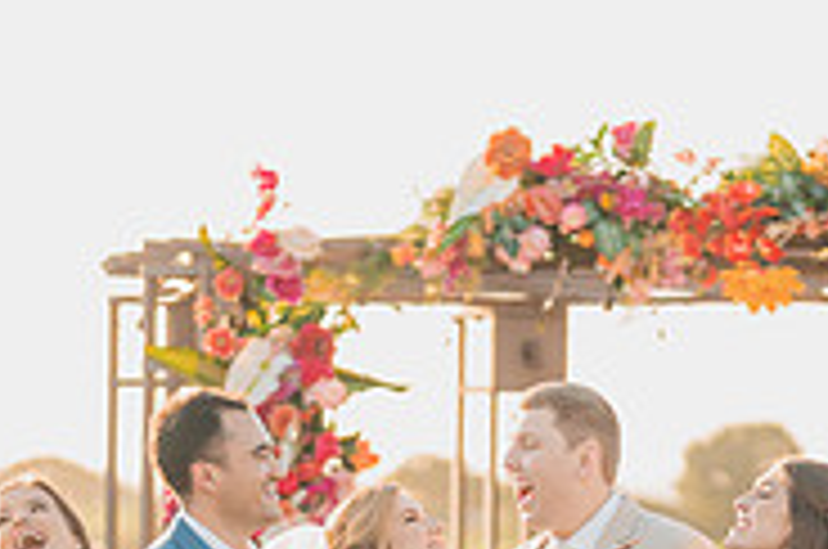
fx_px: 3628
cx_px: 410
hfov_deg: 13.0
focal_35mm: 158
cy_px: 682
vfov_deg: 8.5
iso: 200
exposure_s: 1/2000
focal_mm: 50
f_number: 1.2
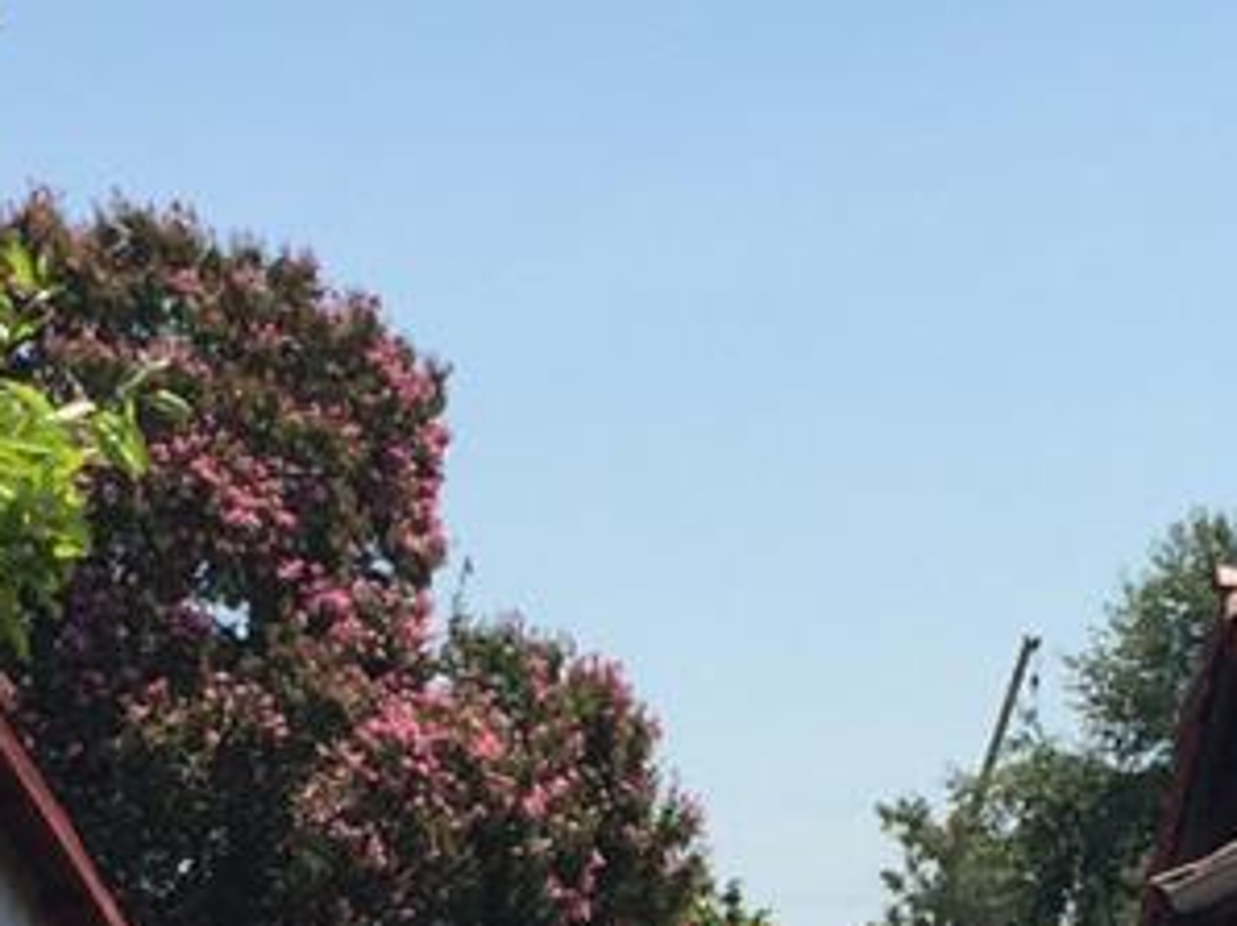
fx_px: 5213
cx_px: 473
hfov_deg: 13.5
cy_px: 1262
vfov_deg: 9.9
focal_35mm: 146
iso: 32
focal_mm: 4.15
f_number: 2.2
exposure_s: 1/2326
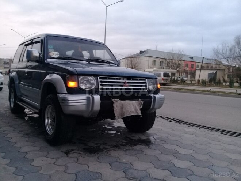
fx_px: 216
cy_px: 90
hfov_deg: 58.4
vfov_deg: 45.4
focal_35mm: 31
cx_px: 120
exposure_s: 1/40
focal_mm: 3.3
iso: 100
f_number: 2.2
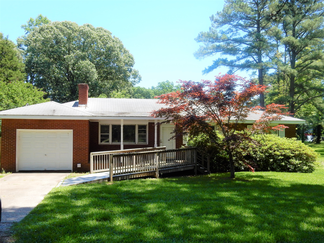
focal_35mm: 36
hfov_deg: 51.4
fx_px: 337
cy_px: 122
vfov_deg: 39.7
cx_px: 162
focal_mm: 6.4
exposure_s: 1/400
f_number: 4
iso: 125
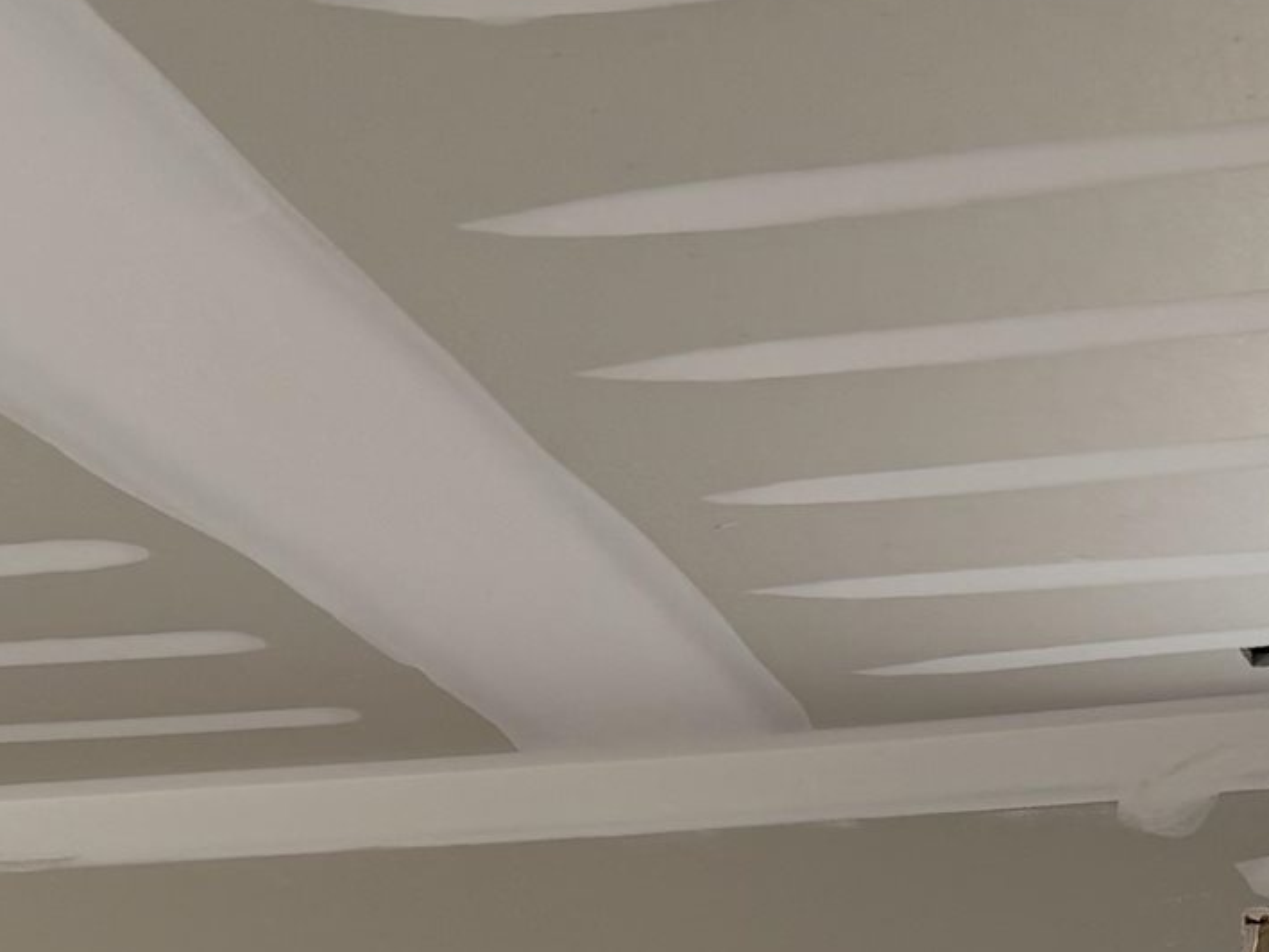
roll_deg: +1.3
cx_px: 451
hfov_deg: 18.9
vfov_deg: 12.9
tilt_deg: -3.0
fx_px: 3813
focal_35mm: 104
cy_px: 1720
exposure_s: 1/370
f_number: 1.78
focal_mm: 6.76
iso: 100
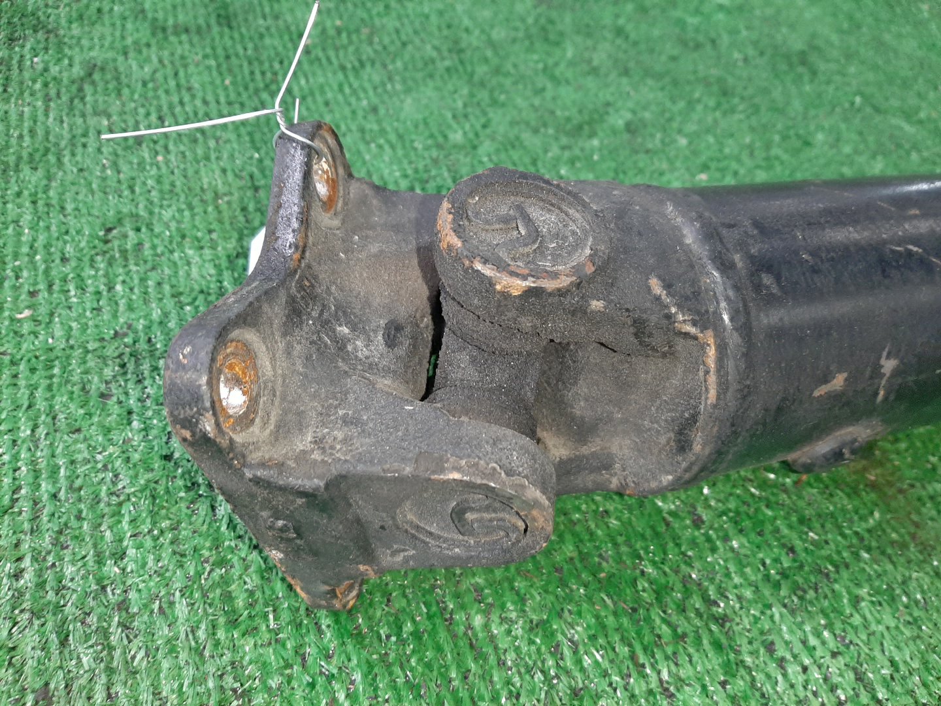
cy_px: 353
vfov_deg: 53.1
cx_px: 470
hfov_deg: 67.3
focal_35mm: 26
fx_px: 707
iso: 184
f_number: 1.7
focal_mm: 3.93
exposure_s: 1/50
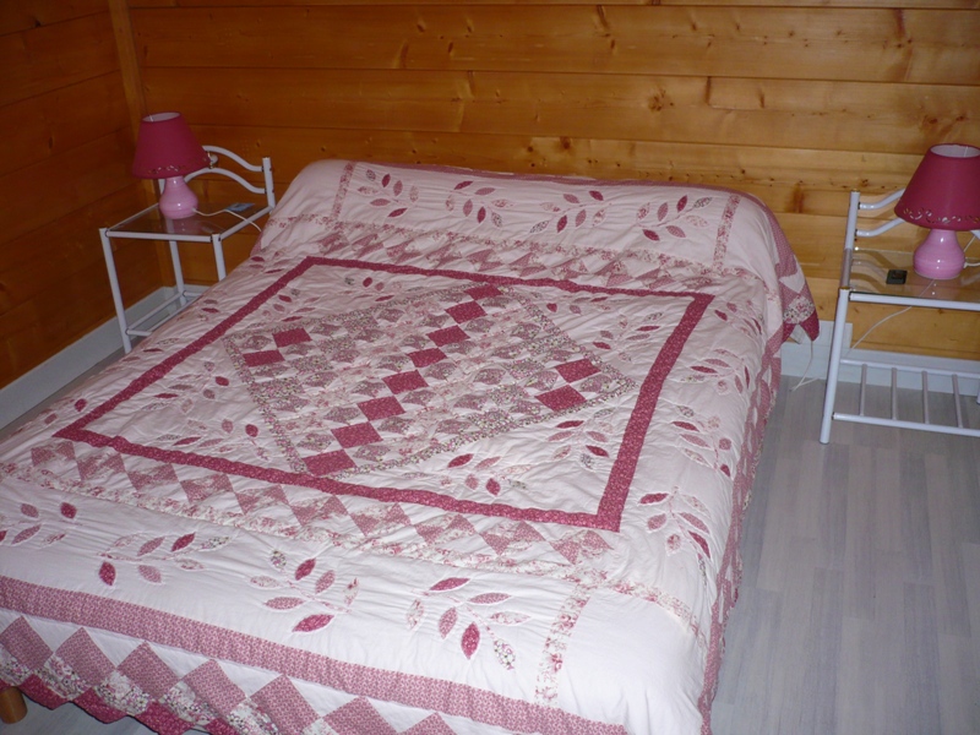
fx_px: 991
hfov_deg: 52.6
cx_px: 490
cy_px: 368
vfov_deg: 40.7
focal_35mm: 35
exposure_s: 1/30
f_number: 2.8
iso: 160
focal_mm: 5.8
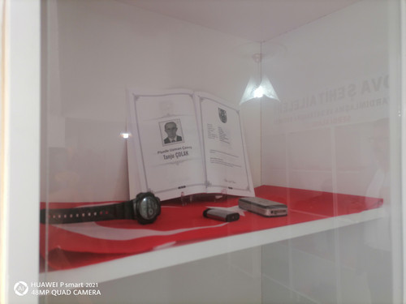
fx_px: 305
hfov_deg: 67.3
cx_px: 203
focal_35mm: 26
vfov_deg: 53.1
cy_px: 152
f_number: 1.8
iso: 100
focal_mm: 5.4
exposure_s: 1/50
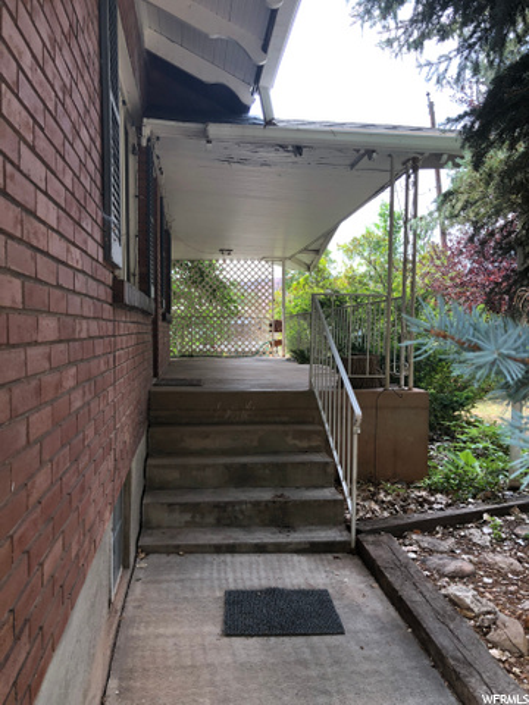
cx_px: 264
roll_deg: -0.7
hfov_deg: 49.7
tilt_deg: -2.7
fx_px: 571
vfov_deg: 63.4
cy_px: 352
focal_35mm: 28
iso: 20
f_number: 1.8
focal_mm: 3.99
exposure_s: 1/120
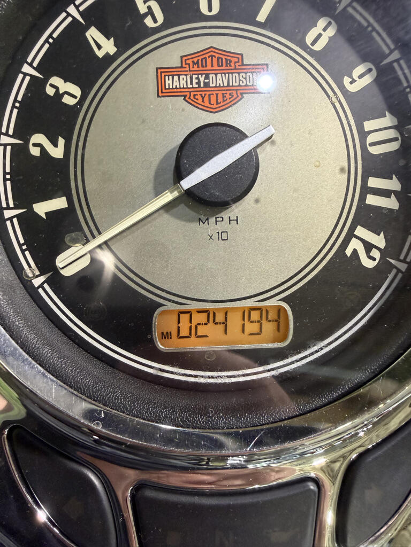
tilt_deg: -57.7
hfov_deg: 56.8
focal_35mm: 24
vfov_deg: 71.6
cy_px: 274
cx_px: 206
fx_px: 380
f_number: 2.2
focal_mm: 2.22
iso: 400
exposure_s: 1/60
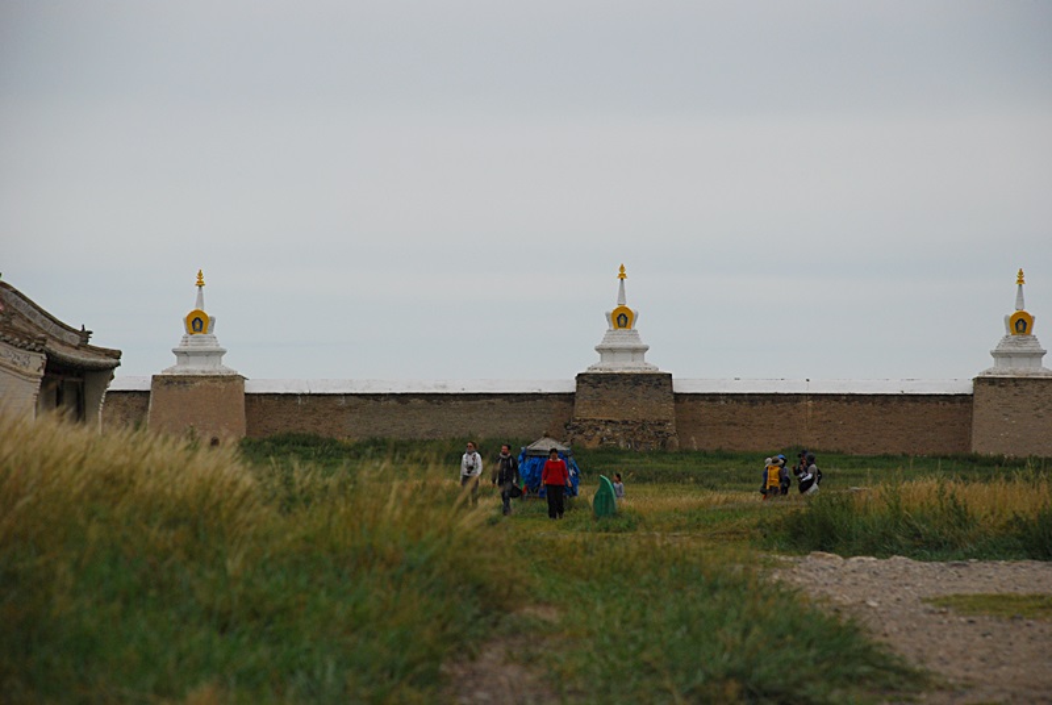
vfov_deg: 9.2
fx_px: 4390
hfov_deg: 13.7
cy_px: 352
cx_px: 526
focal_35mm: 150
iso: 400
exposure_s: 1/1600
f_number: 6.3
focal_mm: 100
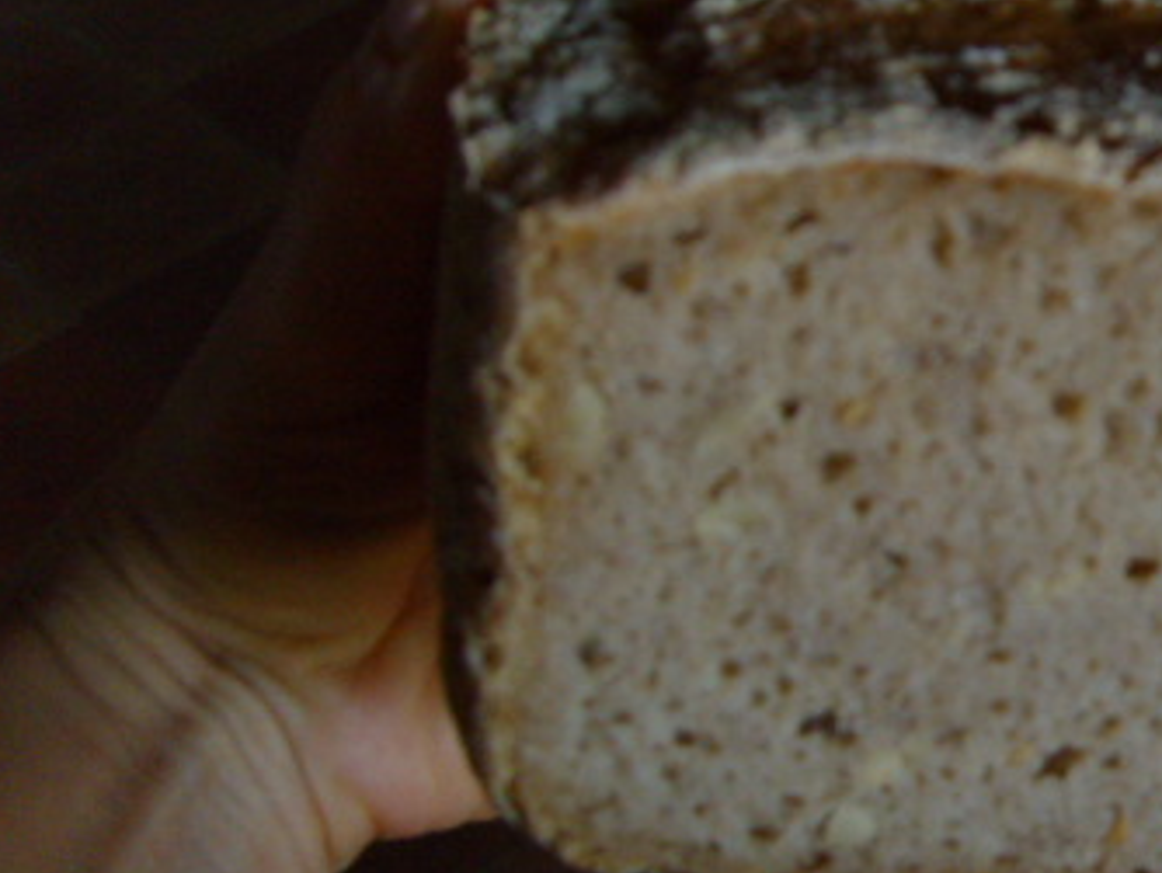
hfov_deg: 27.6
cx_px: 1099
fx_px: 2251
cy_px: 379
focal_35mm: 67
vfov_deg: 21.9
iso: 200
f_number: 2.8
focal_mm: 7.4
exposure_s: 1/30
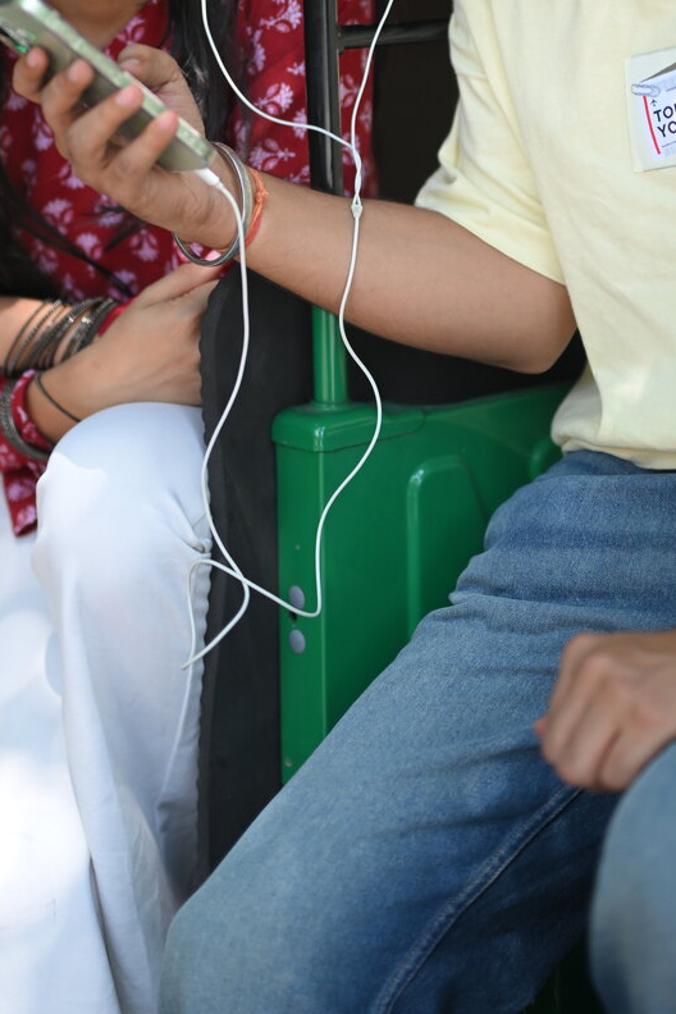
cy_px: 106
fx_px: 2845
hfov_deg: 13.6
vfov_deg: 19.8
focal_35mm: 101
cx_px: 351
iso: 250
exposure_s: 1/500
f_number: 1.2
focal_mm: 50
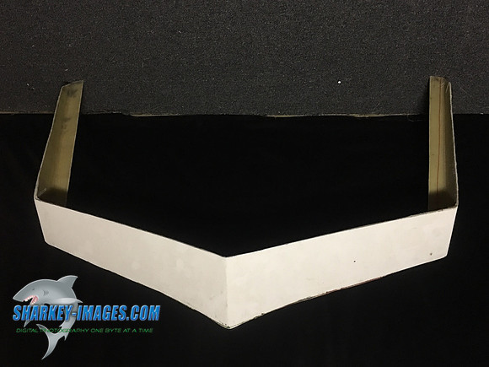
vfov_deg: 48.2
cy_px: 184
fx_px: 410
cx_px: 244
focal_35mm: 29
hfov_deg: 61.7
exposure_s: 1/4
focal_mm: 4.15
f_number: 2.2
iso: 80
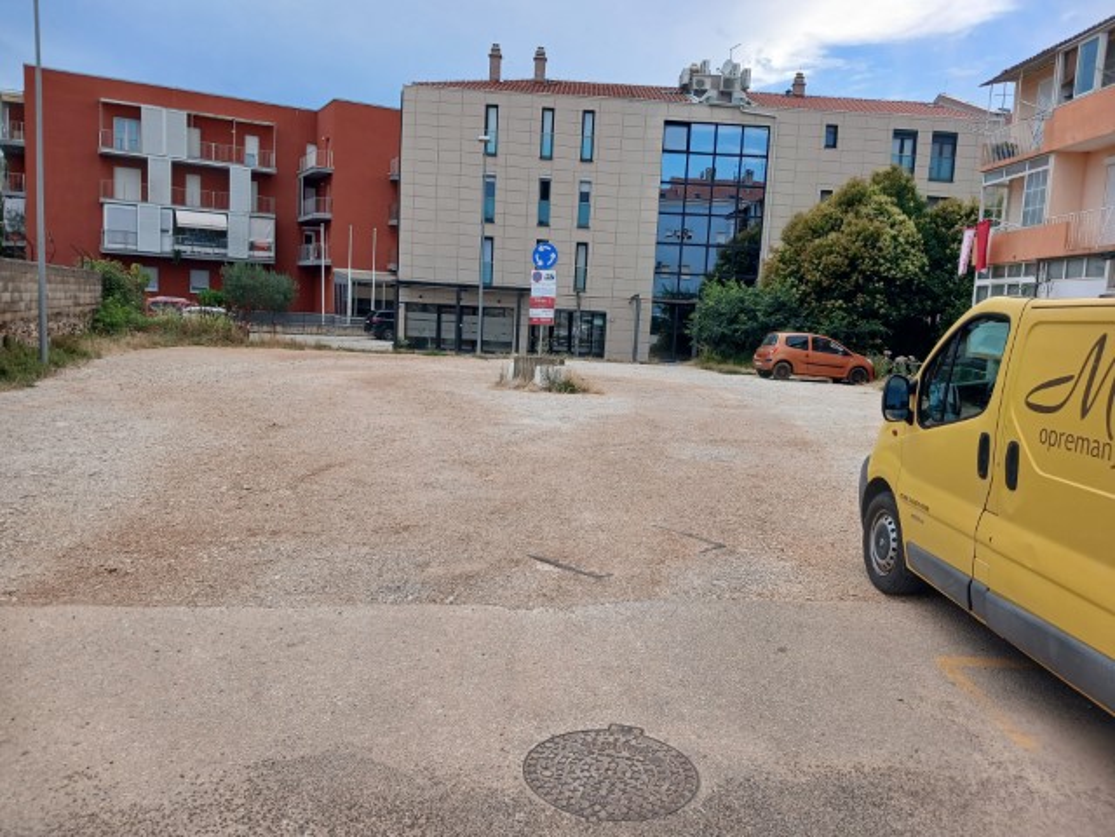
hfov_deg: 65.3
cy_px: 418
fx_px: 870
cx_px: 558
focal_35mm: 27
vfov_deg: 51.4
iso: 20
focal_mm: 3.98
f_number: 1.8
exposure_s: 1/204
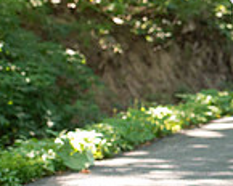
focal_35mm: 262
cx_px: 365
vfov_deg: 5.9
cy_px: 94
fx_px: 1807
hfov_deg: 7.2
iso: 640
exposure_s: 1/200
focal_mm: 70
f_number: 3.5
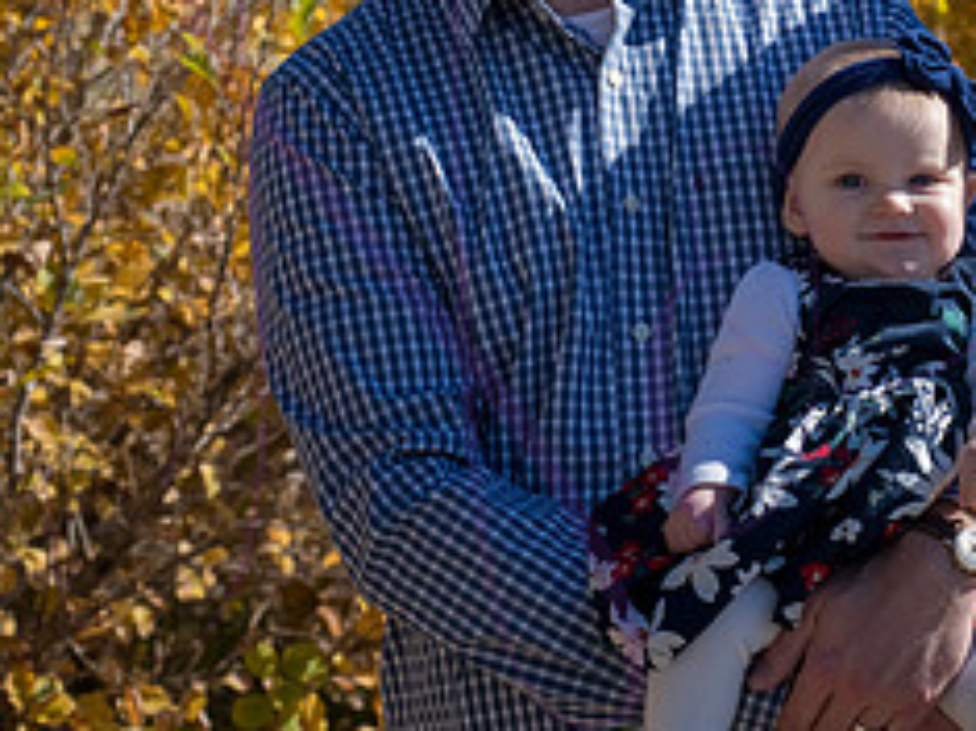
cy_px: -23
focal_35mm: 190
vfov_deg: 7.8
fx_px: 5354
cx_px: 876
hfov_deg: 10.4
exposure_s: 1/640
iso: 400
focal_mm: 80
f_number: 9
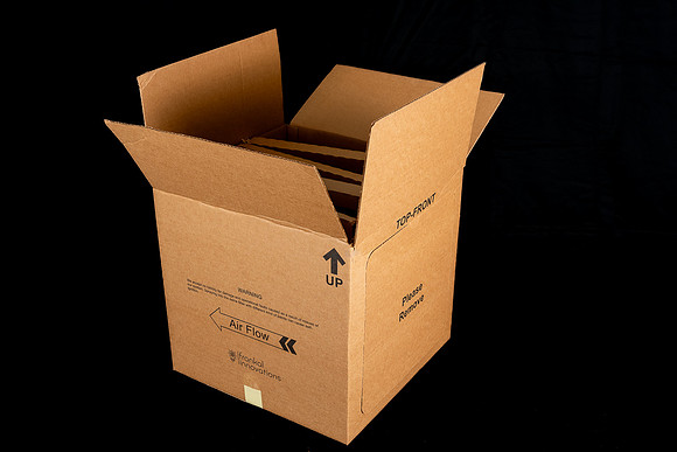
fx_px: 865
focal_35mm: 46
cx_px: 338
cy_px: 226
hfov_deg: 42.7
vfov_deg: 29.3
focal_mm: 46
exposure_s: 1/125
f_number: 8
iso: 160
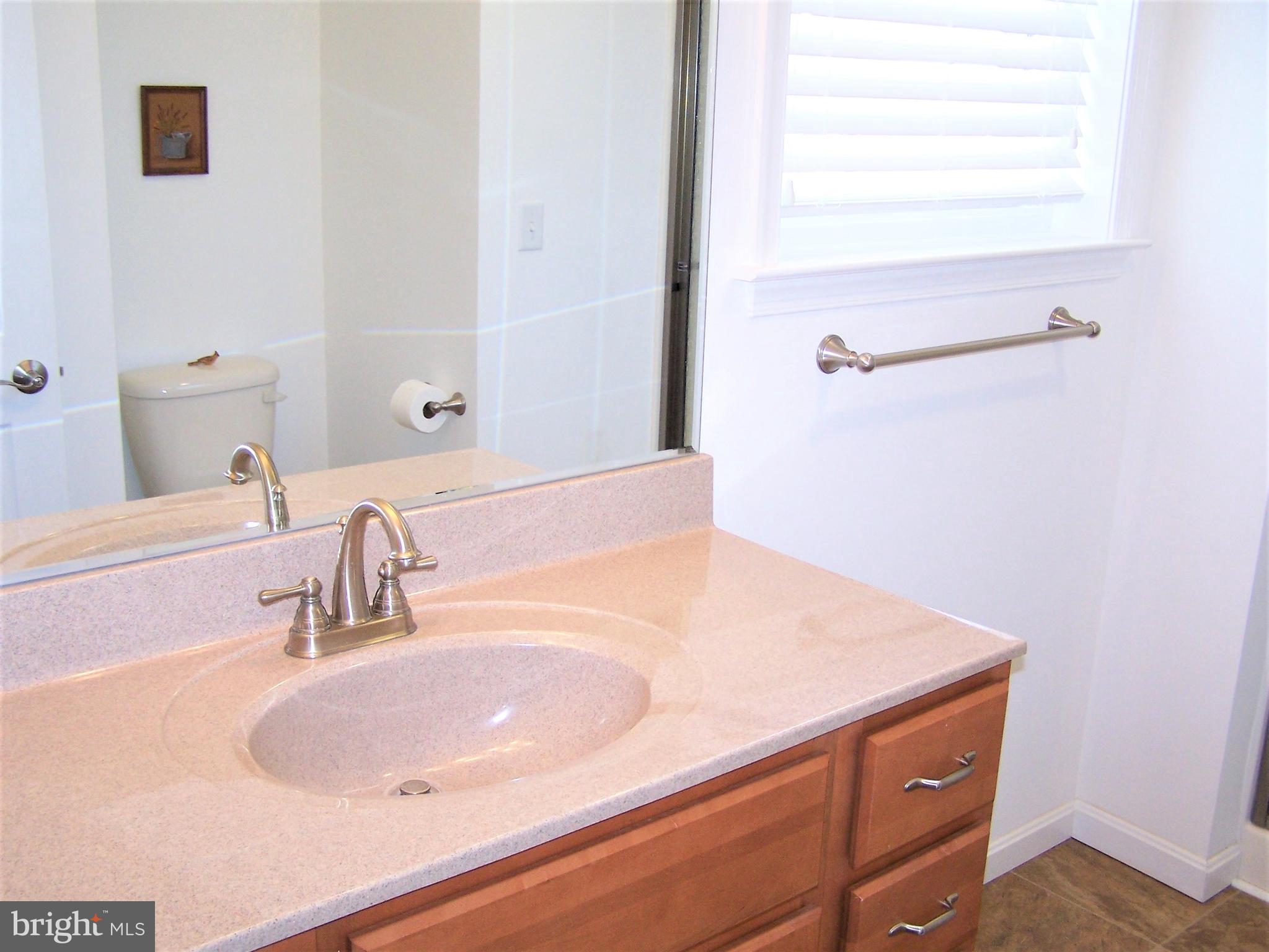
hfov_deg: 49.0
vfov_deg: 37.7
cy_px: 476
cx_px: 634
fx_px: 1393
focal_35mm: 38
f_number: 2.8
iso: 140
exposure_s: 1/60
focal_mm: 6.3
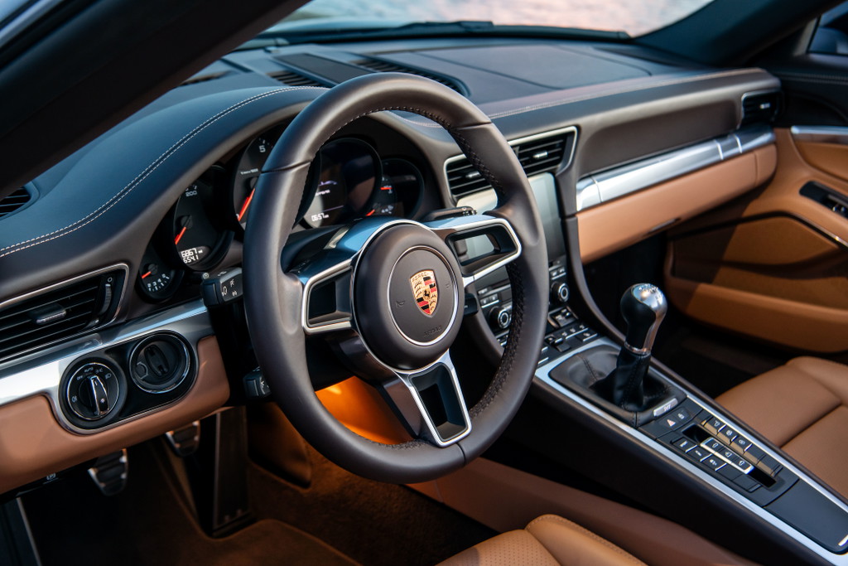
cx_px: 424
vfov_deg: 28.1
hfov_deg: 41.1
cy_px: 283
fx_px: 1131
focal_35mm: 48
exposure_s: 1/10
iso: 400
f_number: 5.6
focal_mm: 48
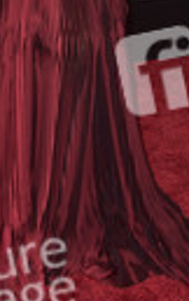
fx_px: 1454
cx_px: 24
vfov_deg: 11.6
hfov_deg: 7.4
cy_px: -56
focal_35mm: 177
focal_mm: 56
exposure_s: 1/250
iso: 640
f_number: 6.3
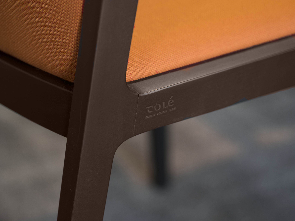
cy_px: 110
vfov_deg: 16.4
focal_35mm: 90
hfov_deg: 21.8
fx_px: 767
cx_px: 148
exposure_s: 1/125
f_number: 1.8
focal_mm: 45
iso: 200
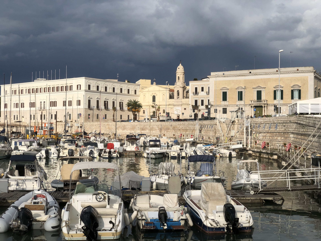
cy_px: 120
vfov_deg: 28.0
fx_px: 482
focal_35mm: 52
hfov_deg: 36.8
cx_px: 160
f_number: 2.4
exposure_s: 1/2558
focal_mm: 6
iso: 16
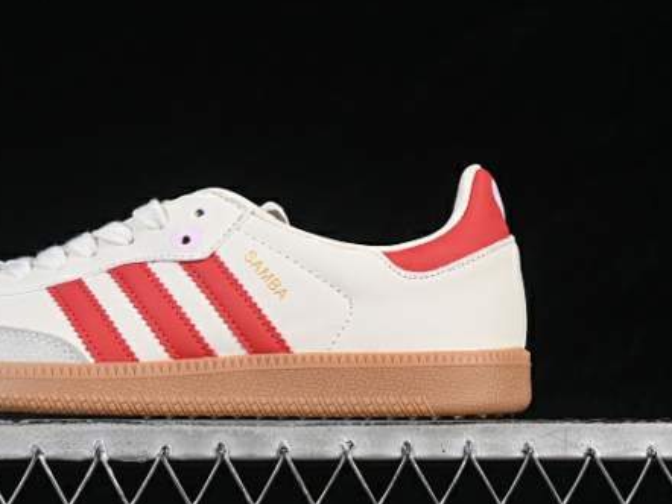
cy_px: 190
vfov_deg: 12.5
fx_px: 2311
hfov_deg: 16.5
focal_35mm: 119
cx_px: 179
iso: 160
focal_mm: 50
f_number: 8
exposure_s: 1/80
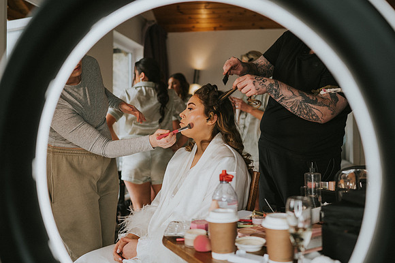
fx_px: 418
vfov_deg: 34.9
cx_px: 210
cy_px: 120
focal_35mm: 38
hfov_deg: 50.6
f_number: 1.8
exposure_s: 1/320
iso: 160
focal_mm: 35
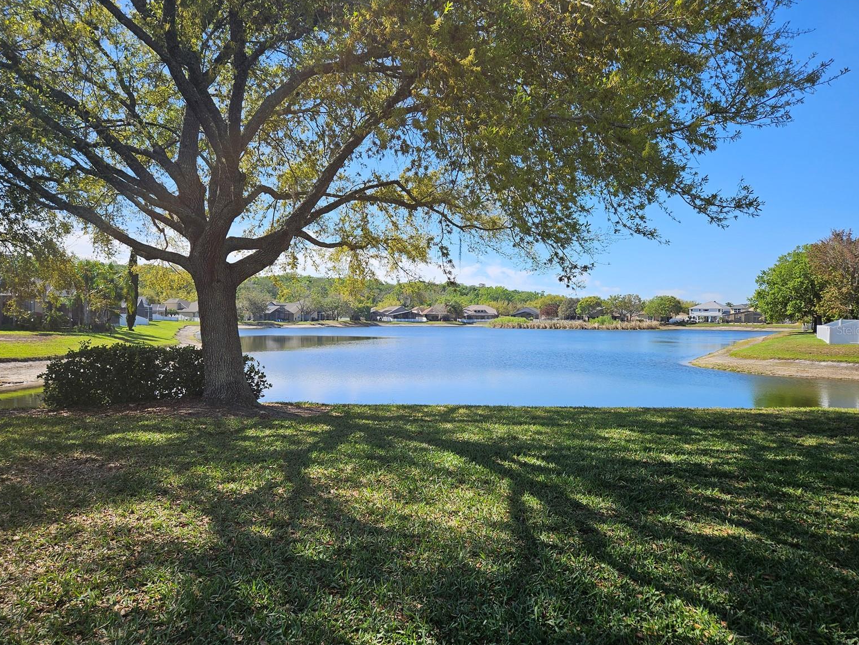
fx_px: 596
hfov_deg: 71.6
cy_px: 330
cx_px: 441
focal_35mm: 24
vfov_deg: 56.8
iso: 25
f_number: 1.8
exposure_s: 1/1325
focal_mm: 5.4
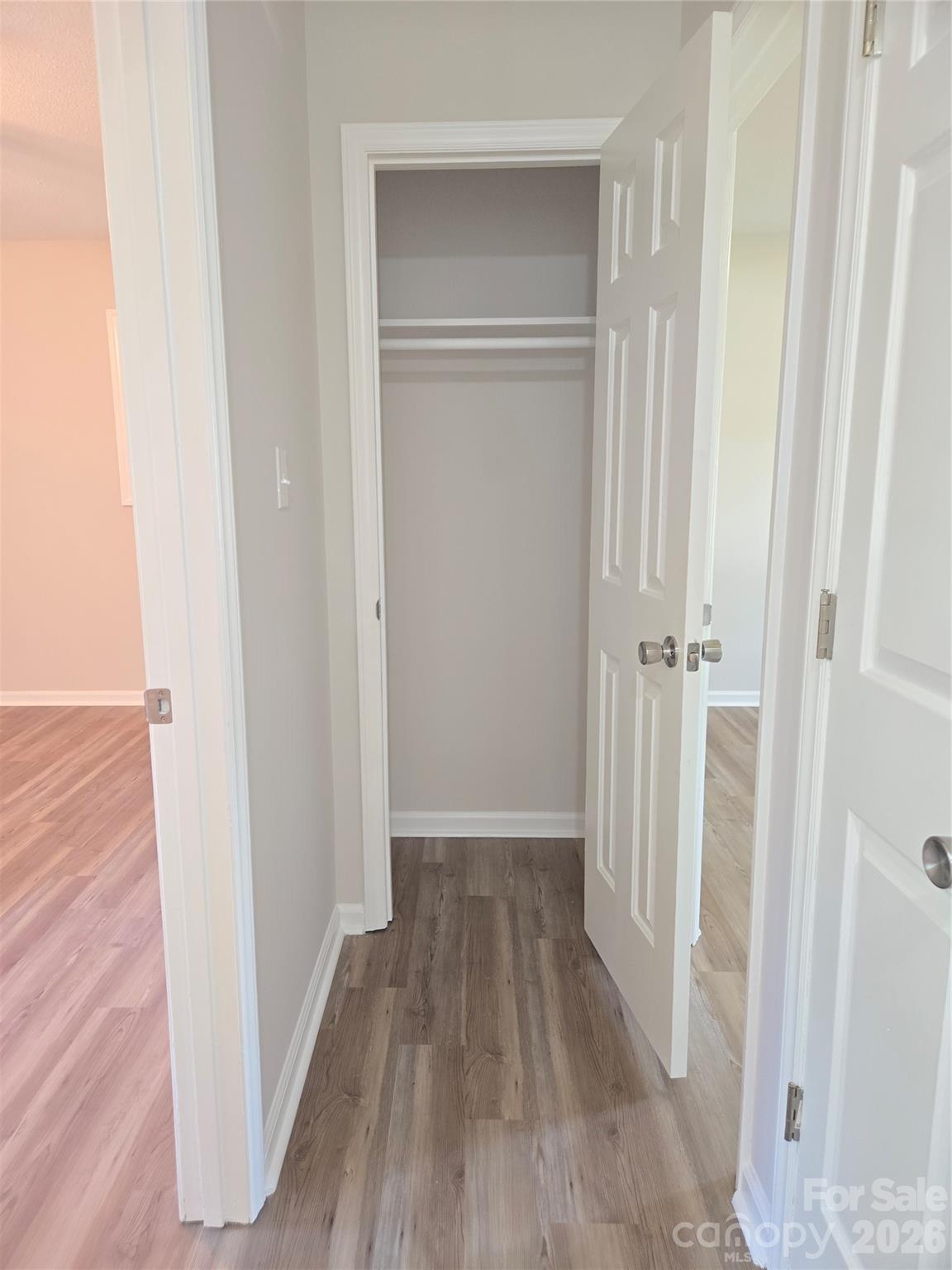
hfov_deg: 58.9
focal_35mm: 23
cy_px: 635
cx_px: 476
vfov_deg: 73.9
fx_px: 843
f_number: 1.8
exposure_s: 1/20
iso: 160
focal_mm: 5.4
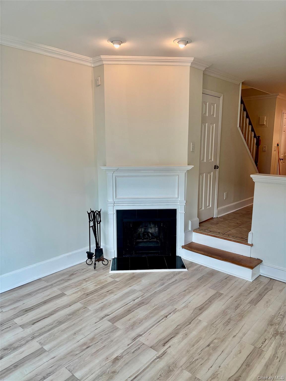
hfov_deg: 53.1
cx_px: 143
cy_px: 190
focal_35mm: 26
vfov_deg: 67.3
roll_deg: +1.0
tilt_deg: -11.0
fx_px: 286
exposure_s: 1/120
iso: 80
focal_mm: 5.96
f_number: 1.6
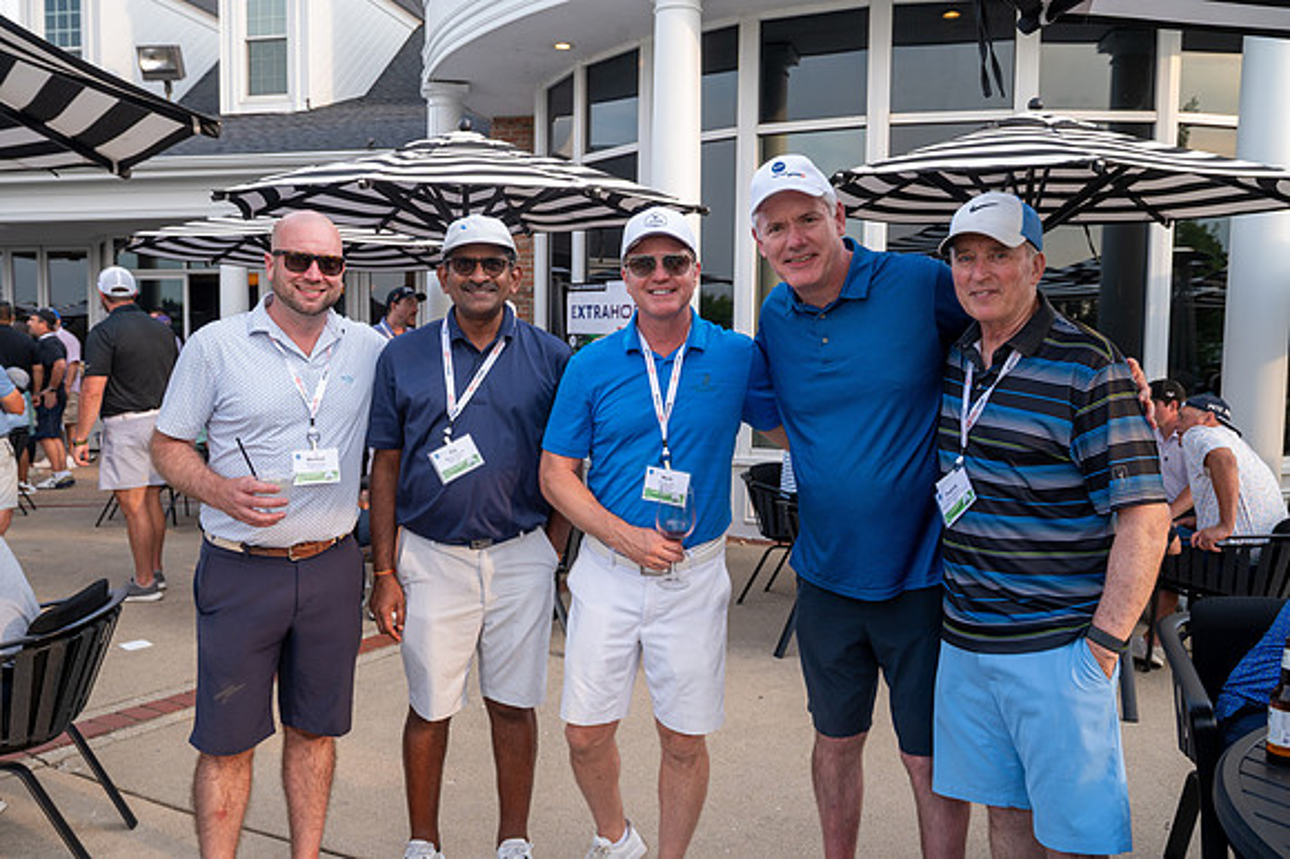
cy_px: 430
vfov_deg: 42.9
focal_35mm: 30
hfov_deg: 61.1
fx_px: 1092
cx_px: 645
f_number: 6.3
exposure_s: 1/125
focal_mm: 30.5
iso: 250
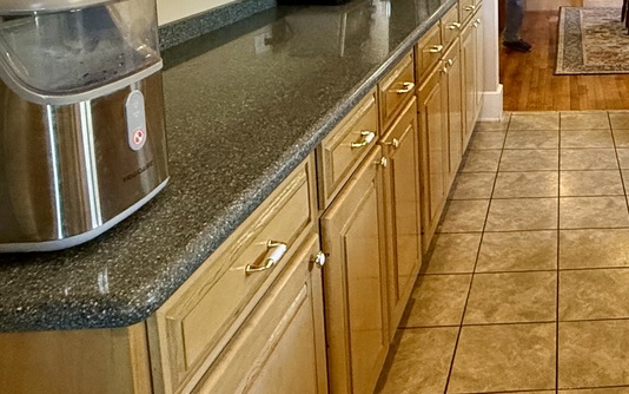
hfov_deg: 42.8
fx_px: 686
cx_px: 622
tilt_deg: -7.0
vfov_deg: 29.6
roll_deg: -0.1
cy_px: -12
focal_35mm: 40
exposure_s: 1/120
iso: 500
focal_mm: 2.22
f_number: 2.2
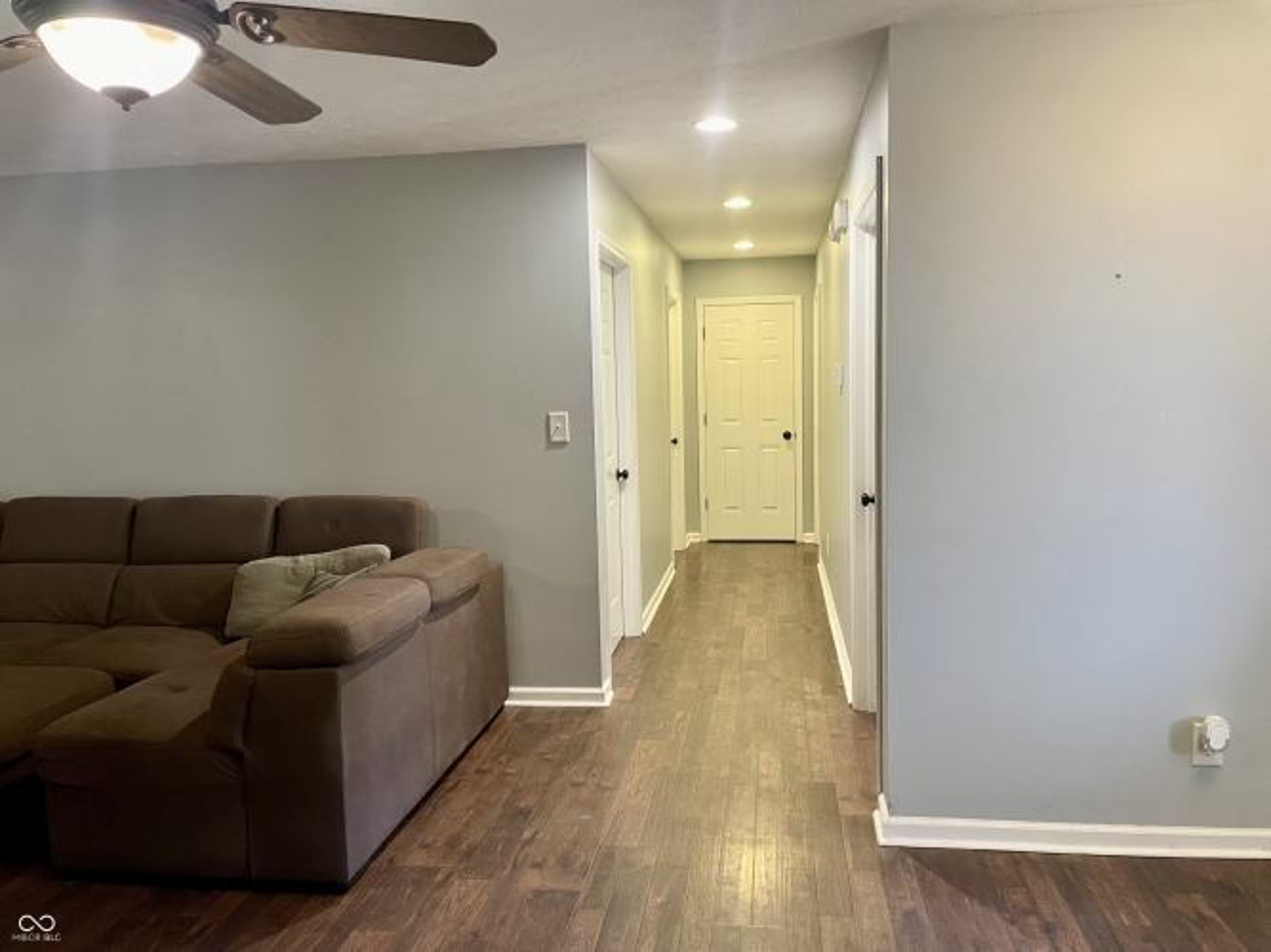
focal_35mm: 26
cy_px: 476
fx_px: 954
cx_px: 636
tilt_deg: -5.3
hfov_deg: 67.3
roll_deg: +1.4
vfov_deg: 53.0
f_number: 1.6
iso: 320
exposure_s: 1/60
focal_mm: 4.2
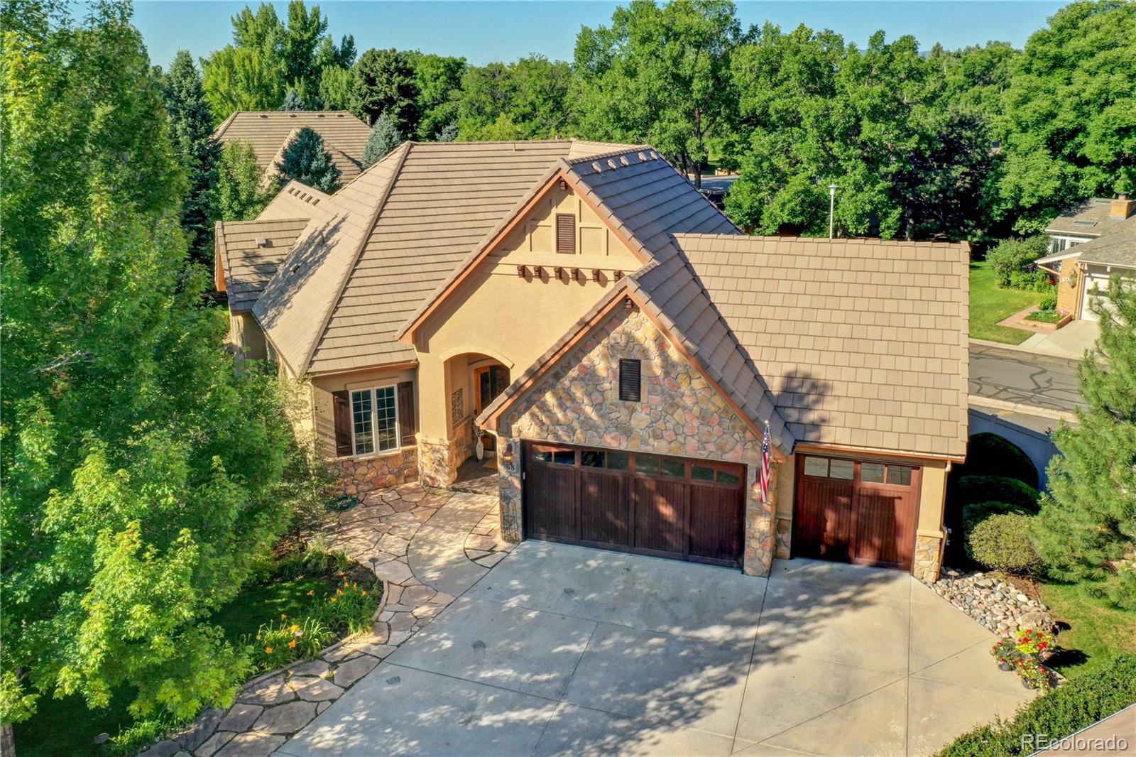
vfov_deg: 46.4
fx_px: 883
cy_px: 378
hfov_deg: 65.5
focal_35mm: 28
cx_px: 568
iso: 100
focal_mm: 10.3
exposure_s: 1/120
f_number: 11
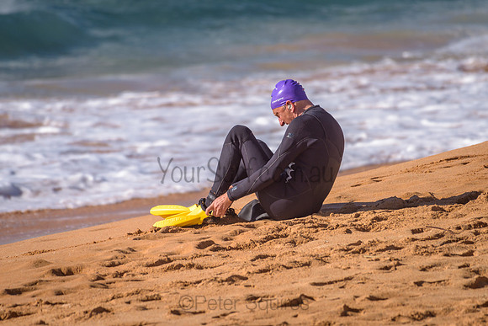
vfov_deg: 2.2
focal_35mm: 613
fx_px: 8309
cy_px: 163
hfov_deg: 3.4
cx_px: 244
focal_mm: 500
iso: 180
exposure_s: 1/2000
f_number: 5.6
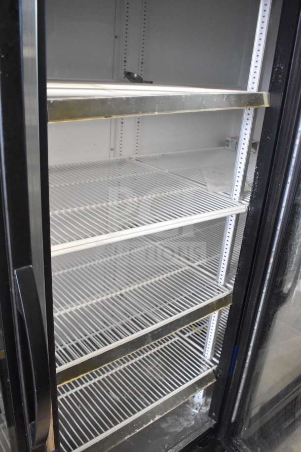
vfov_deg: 61.9
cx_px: 150
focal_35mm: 30
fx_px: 376
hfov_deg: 43.6
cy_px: 226
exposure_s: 1/60
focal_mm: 20
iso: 6400
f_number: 4
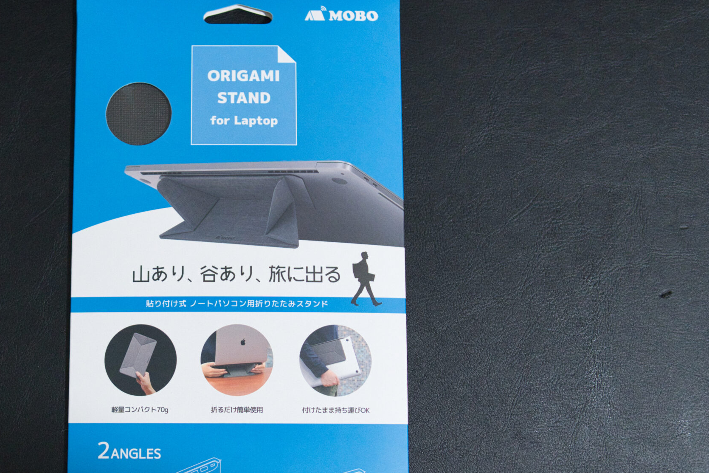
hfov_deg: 28.9
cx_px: 208
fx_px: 1359
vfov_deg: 19.7
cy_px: 281
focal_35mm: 69
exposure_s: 1/125
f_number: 2.5
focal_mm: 30
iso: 2500
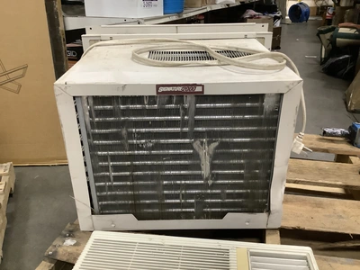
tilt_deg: -22.6
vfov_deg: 45.4
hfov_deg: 58.4
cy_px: 135
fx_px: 322
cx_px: 180
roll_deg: +1.0
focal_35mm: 31
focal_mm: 3.3
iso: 320
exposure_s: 1/40
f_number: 2.4
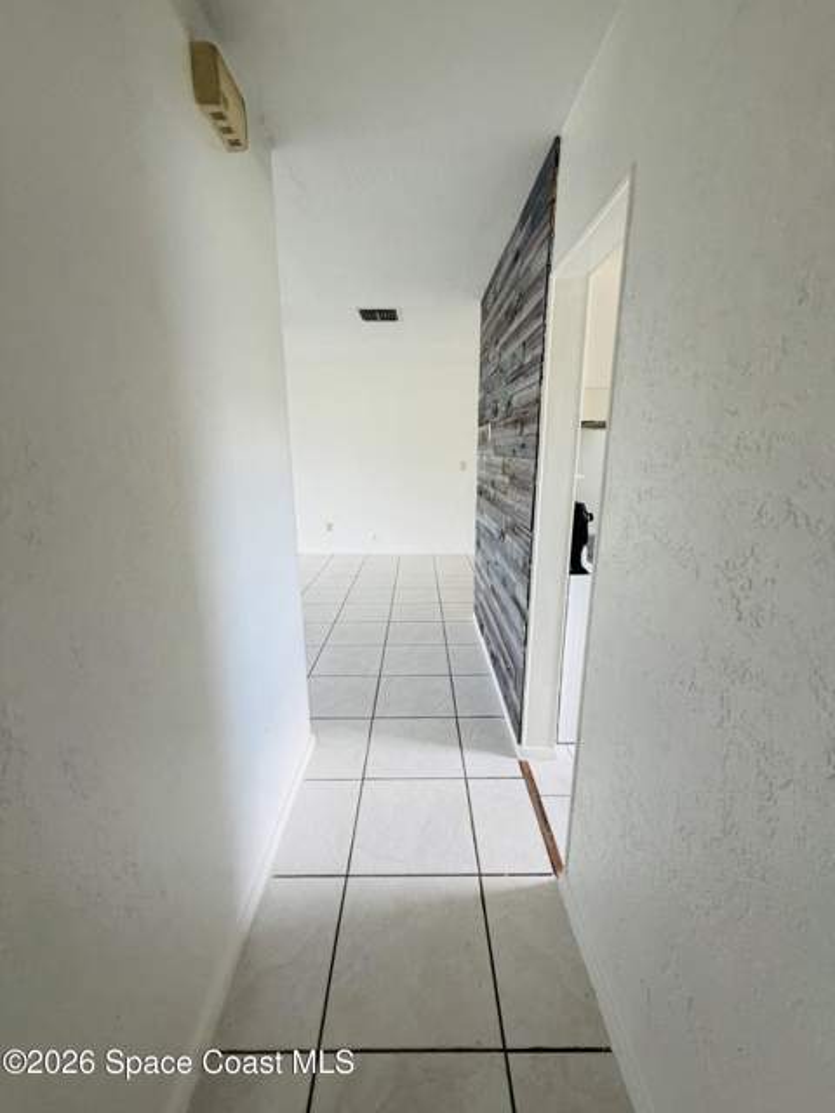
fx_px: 450
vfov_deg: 102.1
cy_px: 556
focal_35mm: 14
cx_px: 418
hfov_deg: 85.7
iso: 200
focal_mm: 2.22
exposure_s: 1/121
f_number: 2.2
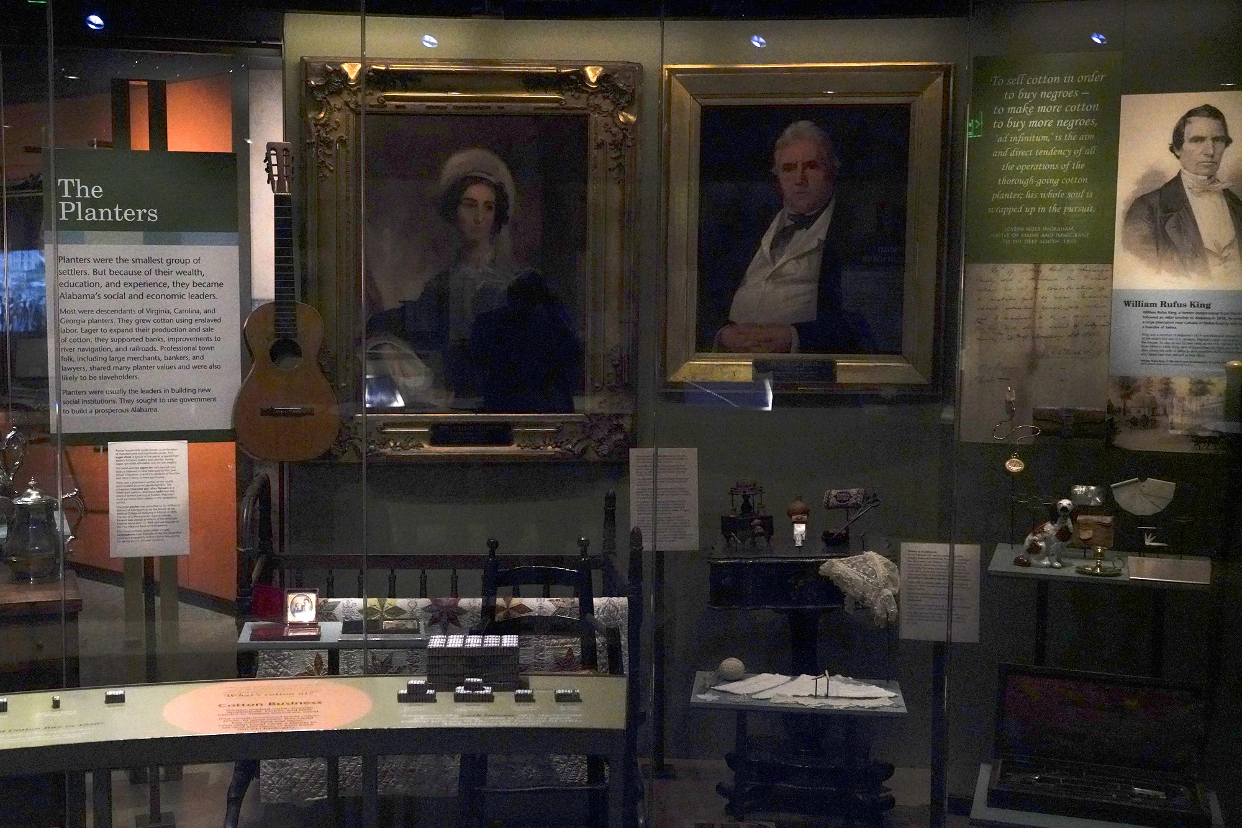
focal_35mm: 39
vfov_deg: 34.2
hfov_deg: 49.5
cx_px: 621
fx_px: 1346
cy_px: 414
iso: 10000
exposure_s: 1/100
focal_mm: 39
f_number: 5.6
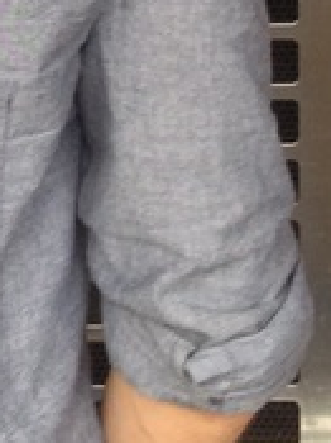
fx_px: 2464
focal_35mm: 193
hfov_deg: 7.5
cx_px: -187
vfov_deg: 9.6
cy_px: -425
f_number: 2.4
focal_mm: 4.12
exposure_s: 1/20
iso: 50
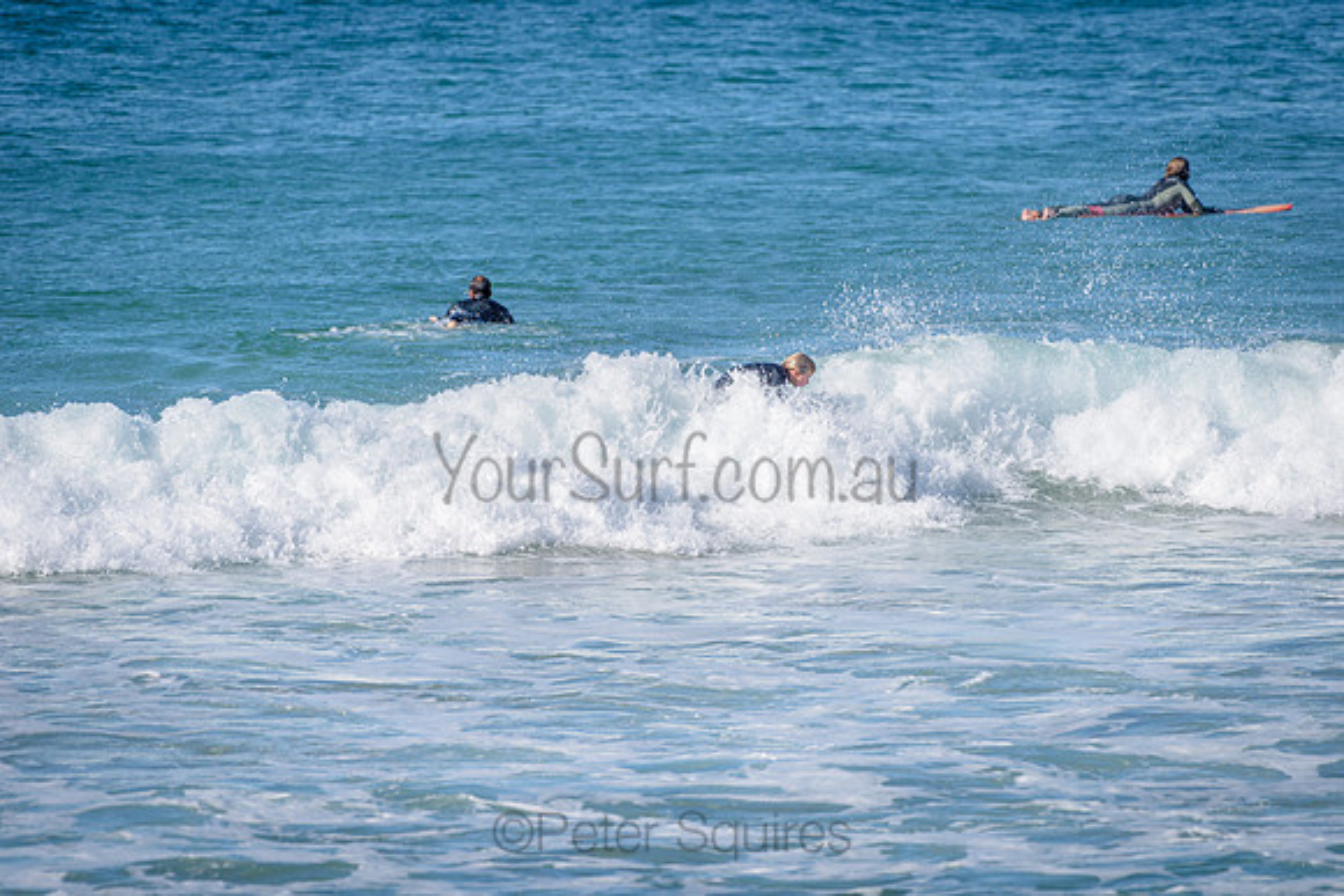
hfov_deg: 4.1
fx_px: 18670
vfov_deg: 2.8
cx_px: 672
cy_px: 448
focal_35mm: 500
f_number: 5.6
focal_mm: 500
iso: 160
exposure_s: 1/2000
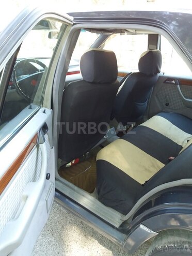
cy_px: 128
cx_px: 96
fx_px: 207
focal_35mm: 28
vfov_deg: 63.4
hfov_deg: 49.7
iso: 160
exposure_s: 1/30
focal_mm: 3.7
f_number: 1.9
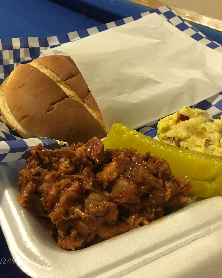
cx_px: 108
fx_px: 312
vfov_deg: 47.9
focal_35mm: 38
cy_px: 139
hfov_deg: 39.1
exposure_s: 1/17
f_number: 2.2
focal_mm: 4.15
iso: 200
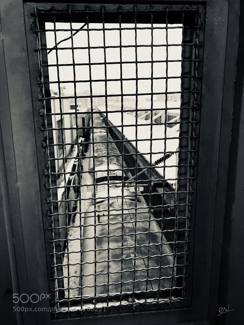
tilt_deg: -11.8
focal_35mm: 28
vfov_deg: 63.4
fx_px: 263
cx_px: 122
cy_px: 162
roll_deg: -0.2
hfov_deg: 49.7
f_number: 1.8
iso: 25
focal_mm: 3.99
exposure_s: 1/50
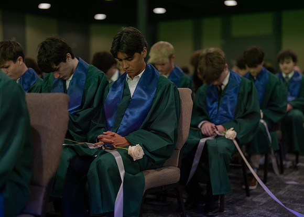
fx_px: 458
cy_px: 108
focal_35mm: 53
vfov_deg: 26.6
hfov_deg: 36.7
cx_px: 152
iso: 1000
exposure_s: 1/400
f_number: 1.2
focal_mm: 50
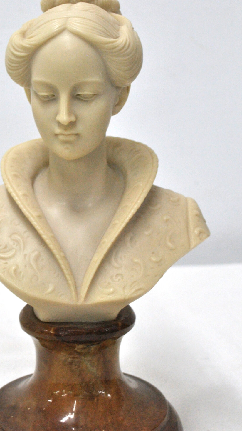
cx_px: 63
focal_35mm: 77
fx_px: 878
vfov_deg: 27.4
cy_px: 156
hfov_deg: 15.6
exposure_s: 1/80
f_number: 4.5
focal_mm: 28
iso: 400
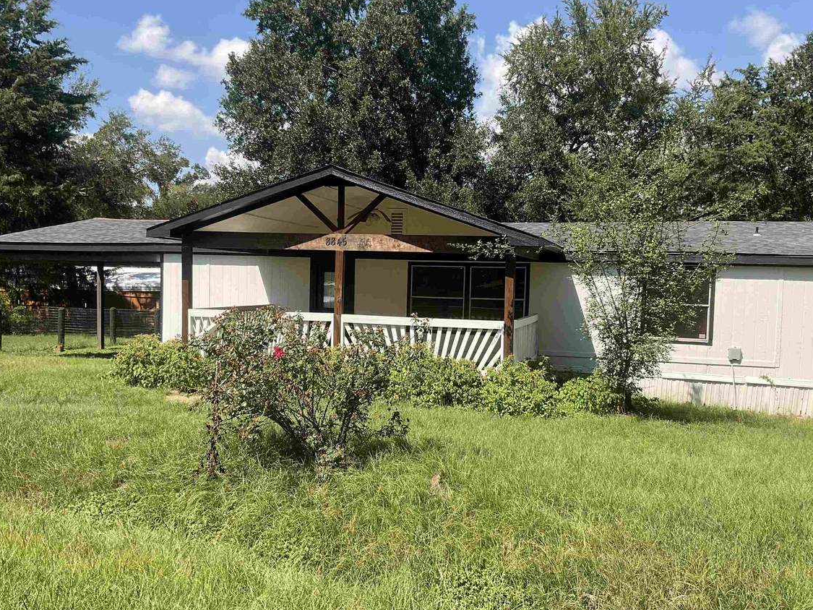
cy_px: 318
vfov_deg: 42.9
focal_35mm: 33
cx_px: 452
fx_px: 775
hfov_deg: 55.2
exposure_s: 1/1311
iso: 25
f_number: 1.8
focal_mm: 3
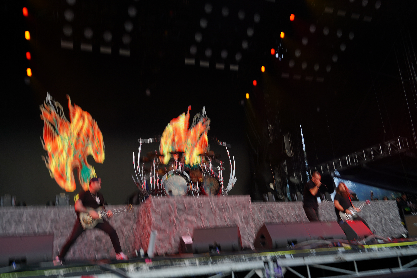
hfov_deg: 61.9
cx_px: 208
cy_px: 139
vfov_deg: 43.6
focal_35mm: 30
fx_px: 347
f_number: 5.6
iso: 100
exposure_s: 1/60
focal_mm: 30
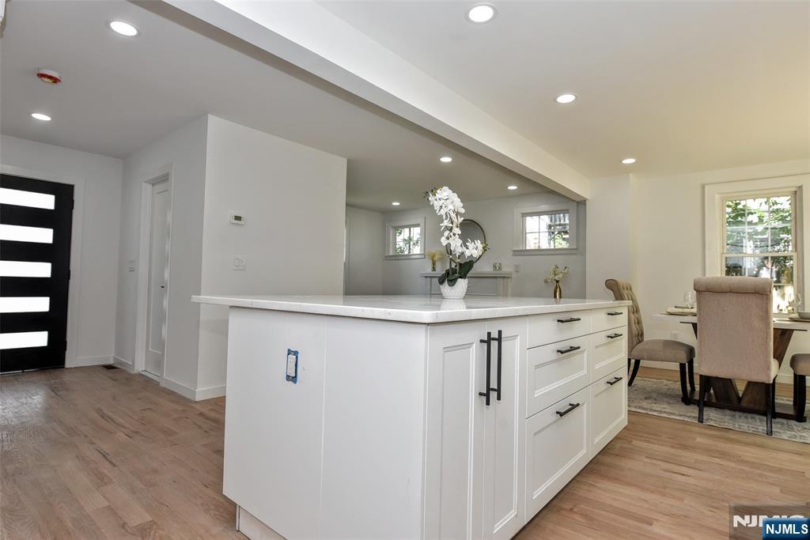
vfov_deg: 64.6
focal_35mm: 19
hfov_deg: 86.9
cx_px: 405
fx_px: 428
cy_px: 270
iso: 560
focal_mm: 19
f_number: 5.6
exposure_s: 1/125
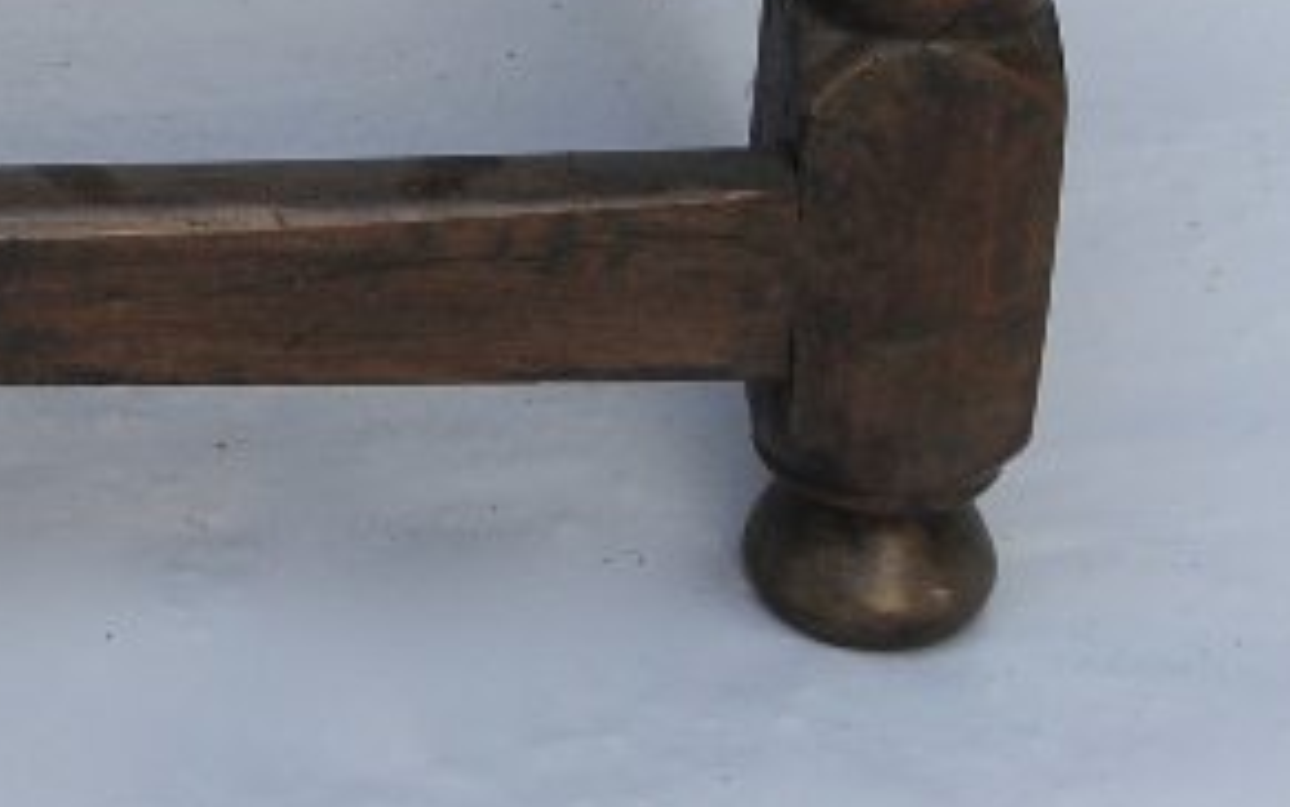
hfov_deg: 9.2
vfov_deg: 5.8
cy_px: -920
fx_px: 7739
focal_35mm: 220
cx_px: -816
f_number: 5.6
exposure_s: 1/100
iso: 200
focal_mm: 35
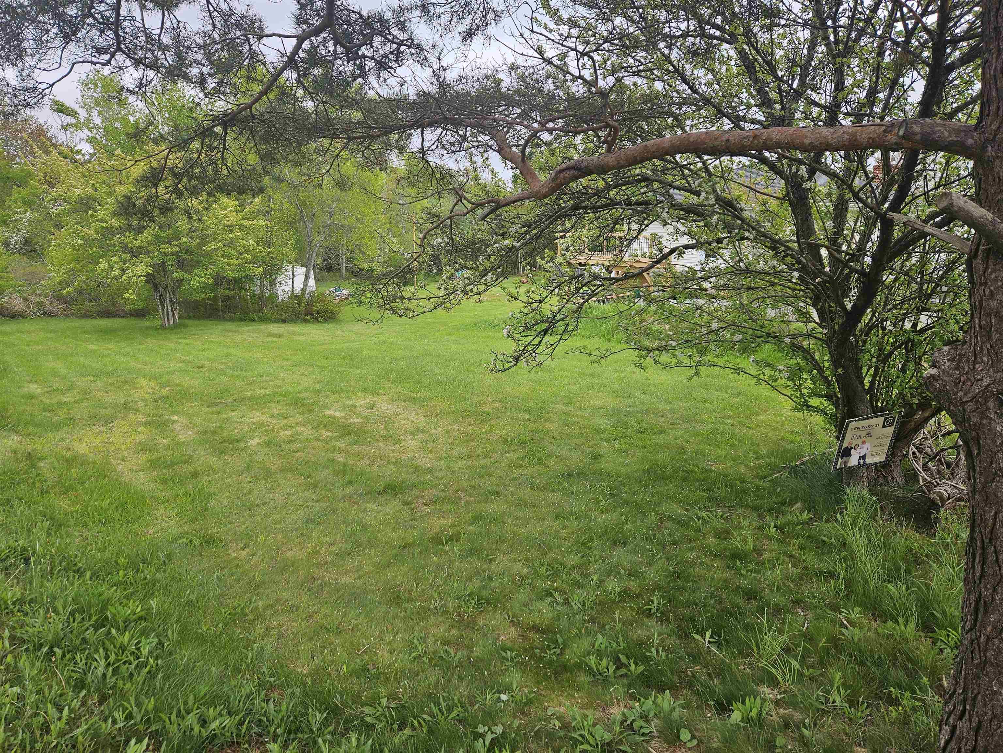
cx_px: 502
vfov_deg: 58.9
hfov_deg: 73.9
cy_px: 376
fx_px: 666
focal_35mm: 23
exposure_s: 1/788
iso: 25
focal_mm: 5.4
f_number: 1.8
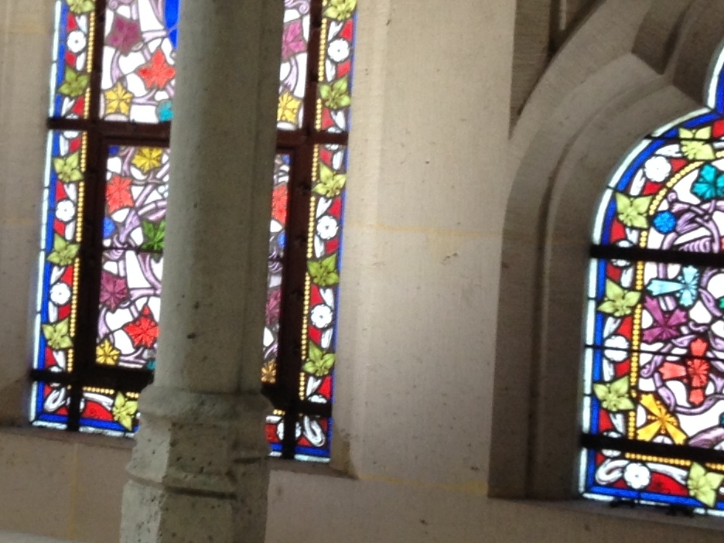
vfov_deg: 12.1
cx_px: -22
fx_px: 2552
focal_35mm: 122
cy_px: 117
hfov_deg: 15.8
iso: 64
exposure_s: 1/25
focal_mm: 4.28
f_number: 2.4
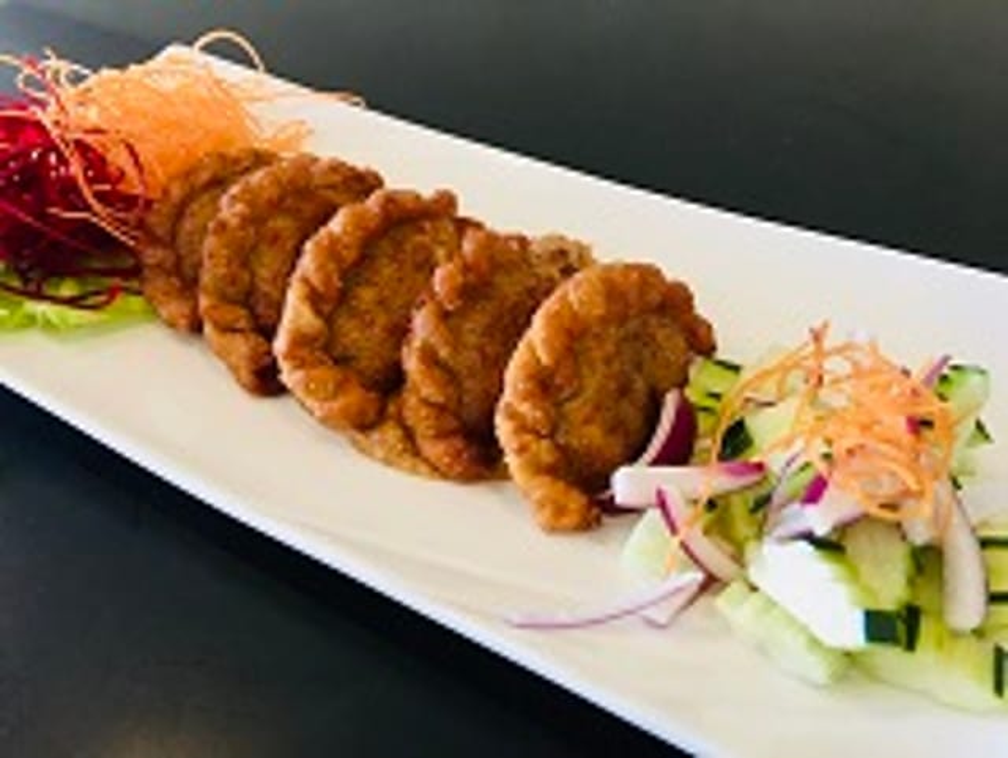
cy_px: 379
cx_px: 504
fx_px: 845
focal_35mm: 29
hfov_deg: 61.6
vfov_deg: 48.3
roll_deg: +3.9
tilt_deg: -43.3
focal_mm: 4.15
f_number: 2.2
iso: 64
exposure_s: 1/15
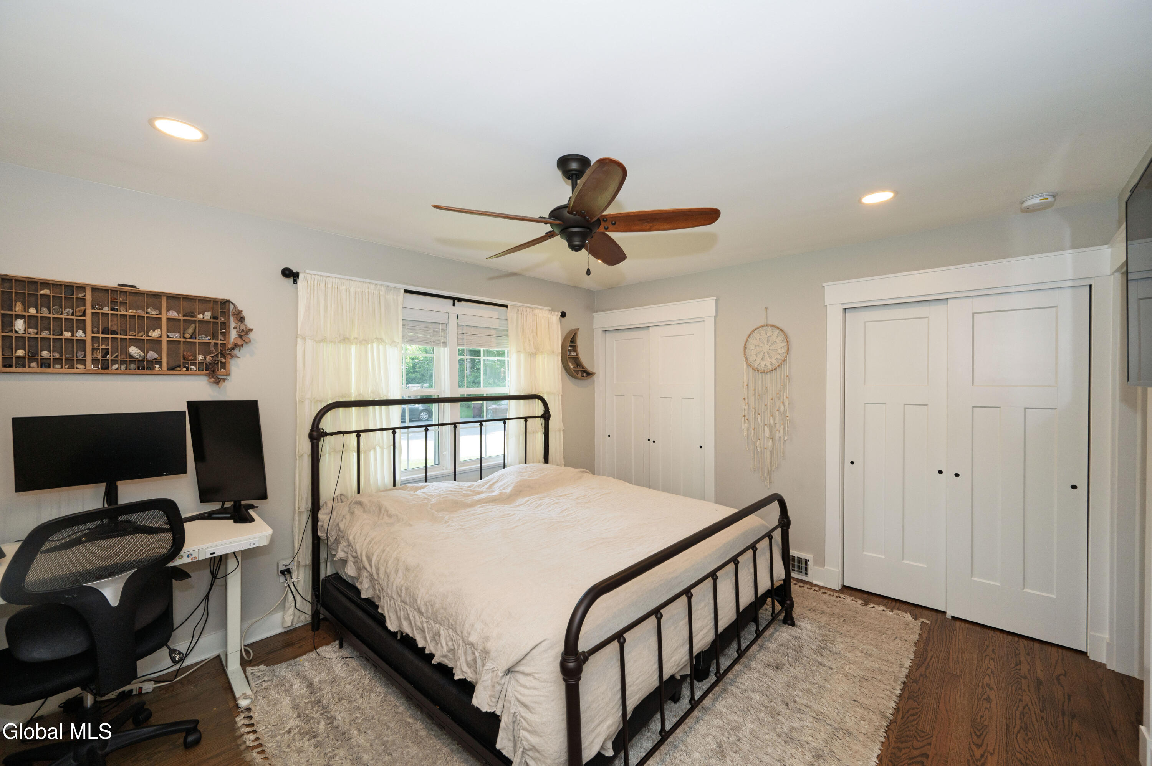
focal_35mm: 14
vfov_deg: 81.1
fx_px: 448
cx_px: 576
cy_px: 383
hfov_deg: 104.3
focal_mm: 14
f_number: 8
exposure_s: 1/90
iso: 400
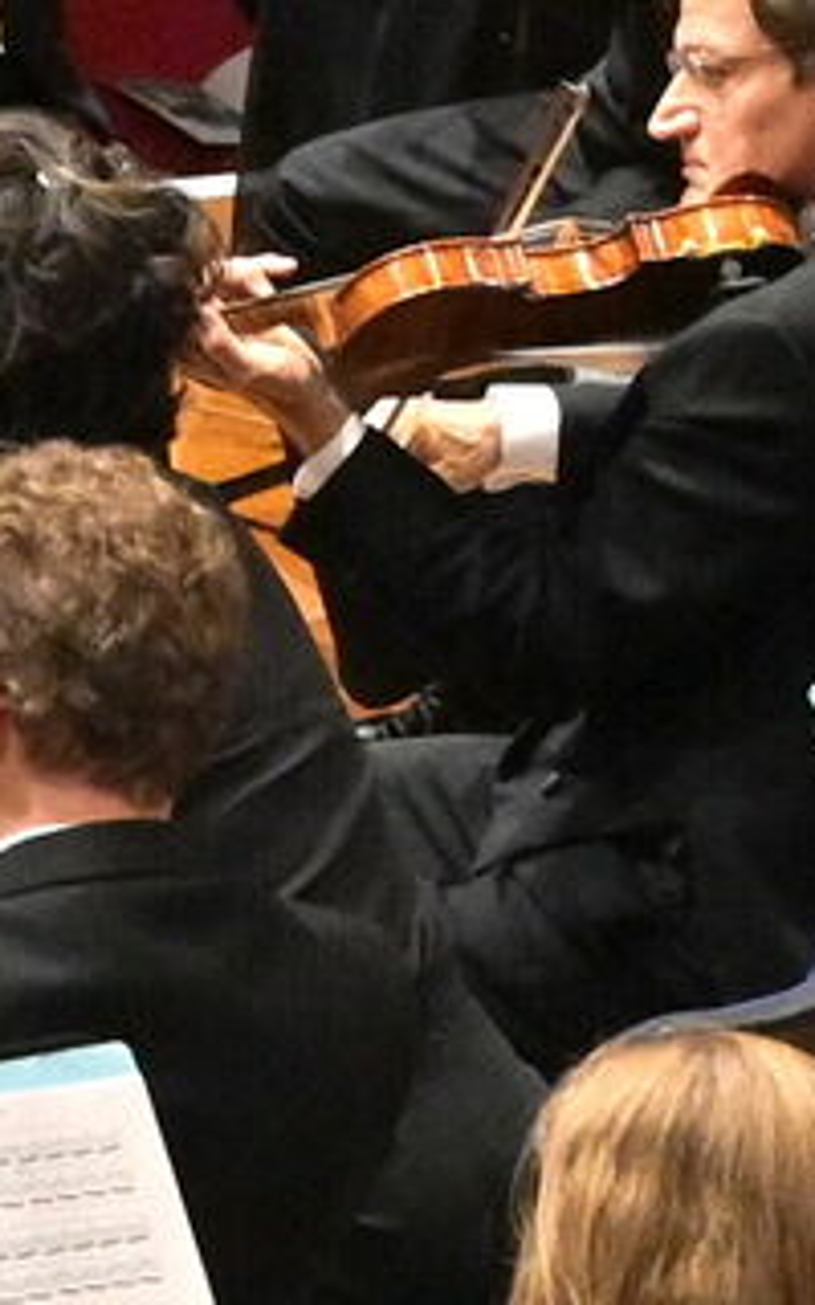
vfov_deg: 5.1
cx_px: -1182
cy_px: 1558
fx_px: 14642
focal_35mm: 412
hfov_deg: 3.2
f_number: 6.3
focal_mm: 45
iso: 5000
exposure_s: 1/200
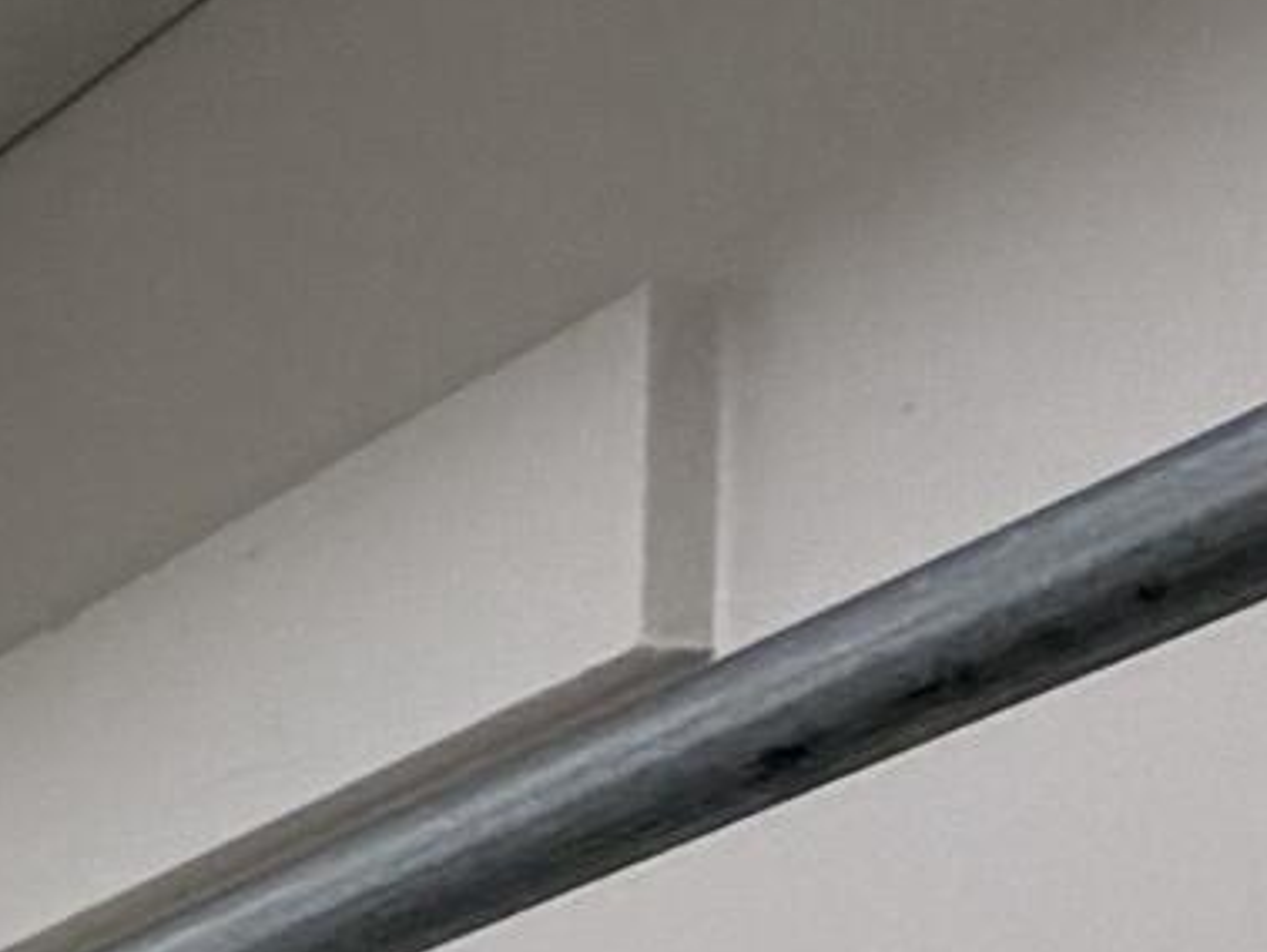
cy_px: 2430
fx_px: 4065
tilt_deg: -1.9
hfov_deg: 10.3
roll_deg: -0.2
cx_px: -2842
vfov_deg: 10.9
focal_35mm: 111
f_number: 2.2
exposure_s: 1/120
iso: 125
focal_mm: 2.22
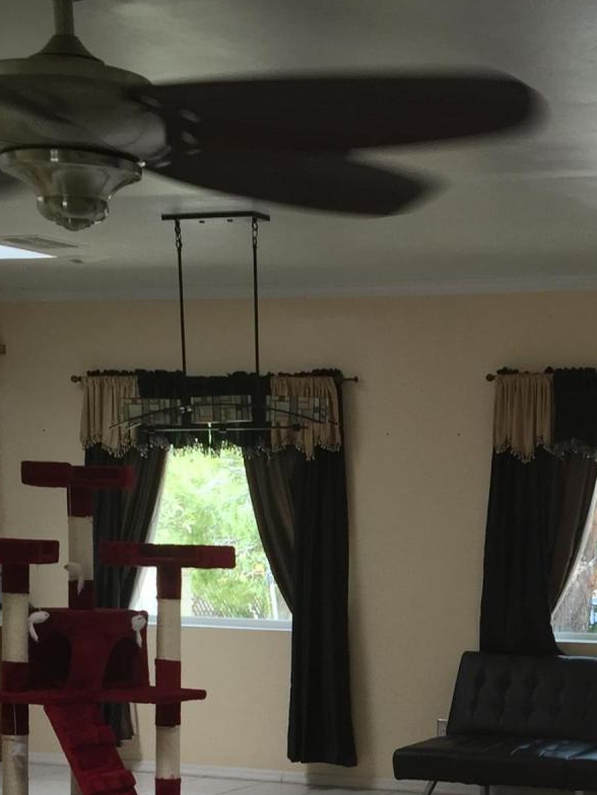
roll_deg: -0.8
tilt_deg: -7.1
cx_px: 682
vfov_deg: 25.6
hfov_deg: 19.0
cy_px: 696
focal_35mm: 74
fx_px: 1702
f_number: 2.2
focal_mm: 4.15
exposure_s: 1/60
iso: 32
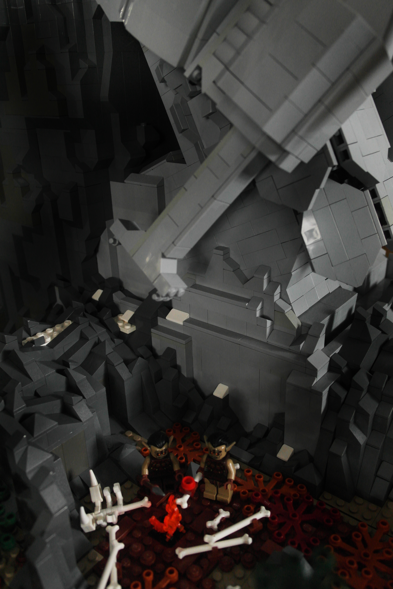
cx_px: 196
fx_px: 491
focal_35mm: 30
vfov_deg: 61.9
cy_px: 294
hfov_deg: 43.6
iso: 1600
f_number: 5
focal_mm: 20
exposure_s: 1/125
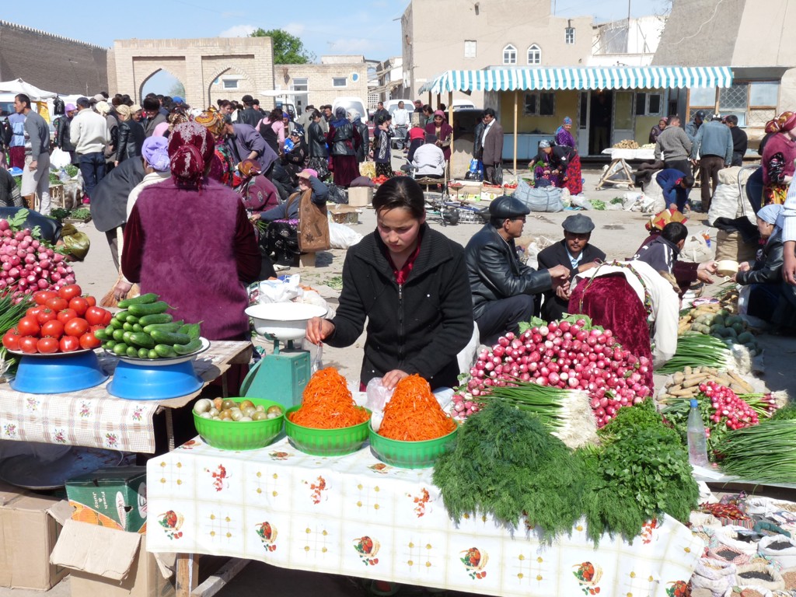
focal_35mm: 40
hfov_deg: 46.8
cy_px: 298
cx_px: 398
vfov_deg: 36.0
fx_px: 920
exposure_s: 1/400
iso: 100
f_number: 5.6
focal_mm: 7.1
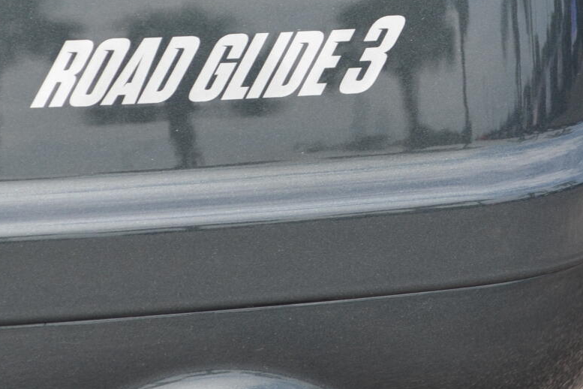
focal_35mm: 212
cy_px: 117
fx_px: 3438
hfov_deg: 9.7
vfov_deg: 6.5
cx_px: 284
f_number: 5.6
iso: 100
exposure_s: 1/125
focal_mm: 55
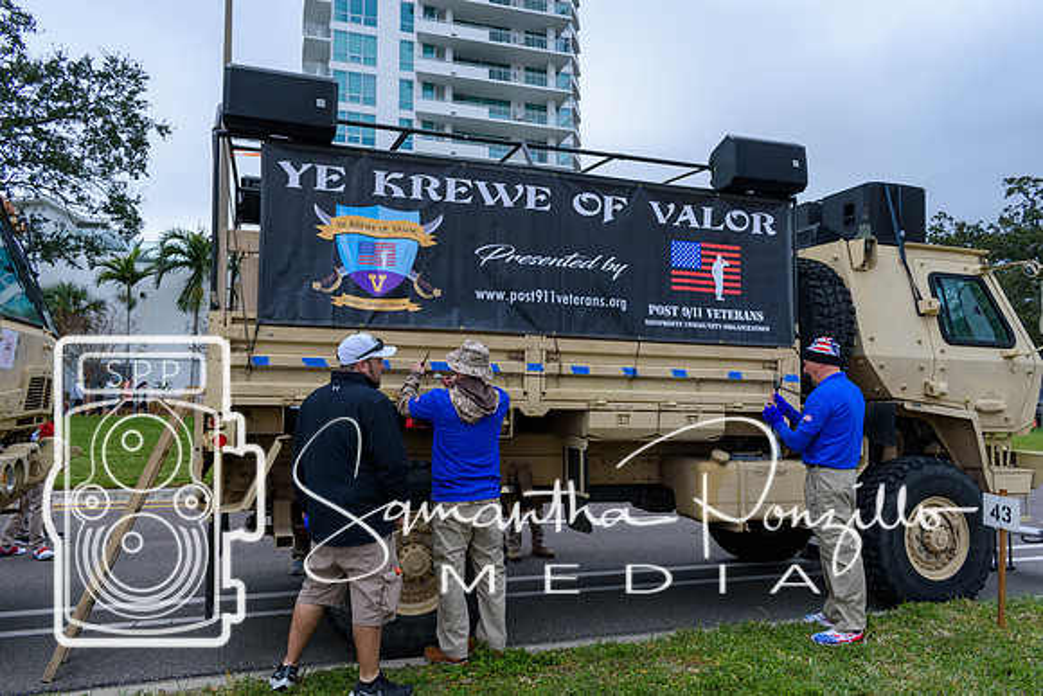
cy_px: 348
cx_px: 522
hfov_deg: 67.4
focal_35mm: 27
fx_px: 782
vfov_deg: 48.0
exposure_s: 1/250
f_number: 8
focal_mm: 18
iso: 200
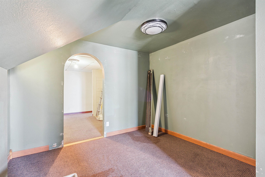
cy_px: 88
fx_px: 118
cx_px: 132
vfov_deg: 73.7
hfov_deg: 96.7
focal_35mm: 16
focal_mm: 16
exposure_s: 1/1.67
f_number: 9
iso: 400
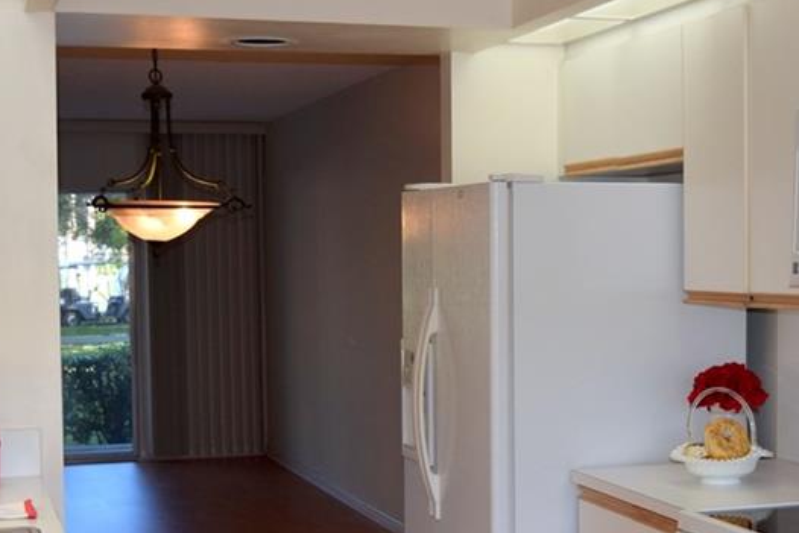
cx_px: 486
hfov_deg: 27.6
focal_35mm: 73
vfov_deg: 18.6
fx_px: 1620
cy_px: 373
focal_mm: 25
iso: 400
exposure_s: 1/200
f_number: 4
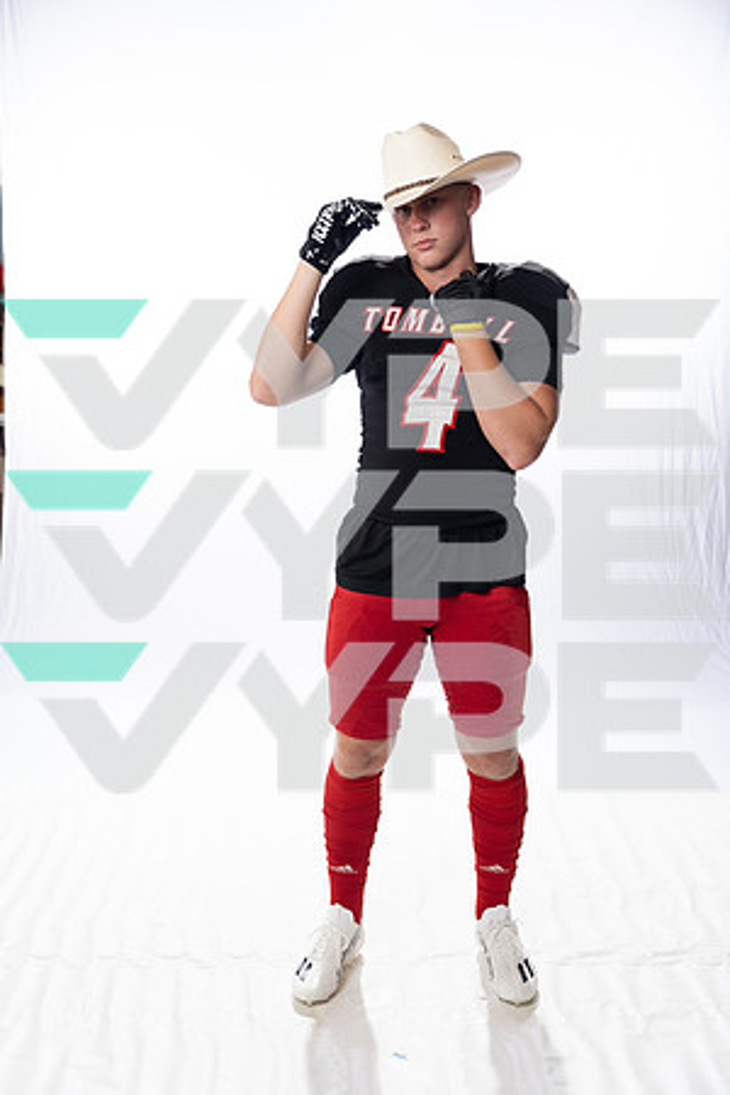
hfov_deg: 31.9
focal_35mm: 42
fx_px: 1277
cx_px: 365
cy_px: 548
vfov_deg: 46.4
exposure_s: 1/250
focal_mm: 42
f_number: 4
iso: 400
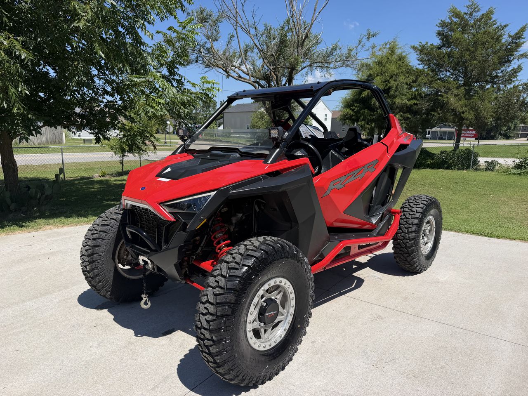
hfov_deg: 71.6
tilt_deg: -10.7
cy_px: 198
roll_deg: -2.7
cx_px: 264
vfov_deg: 56.8
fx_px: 366
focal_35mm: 24
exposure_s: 1/4673
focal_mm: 6.76
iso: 80
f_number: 1.78
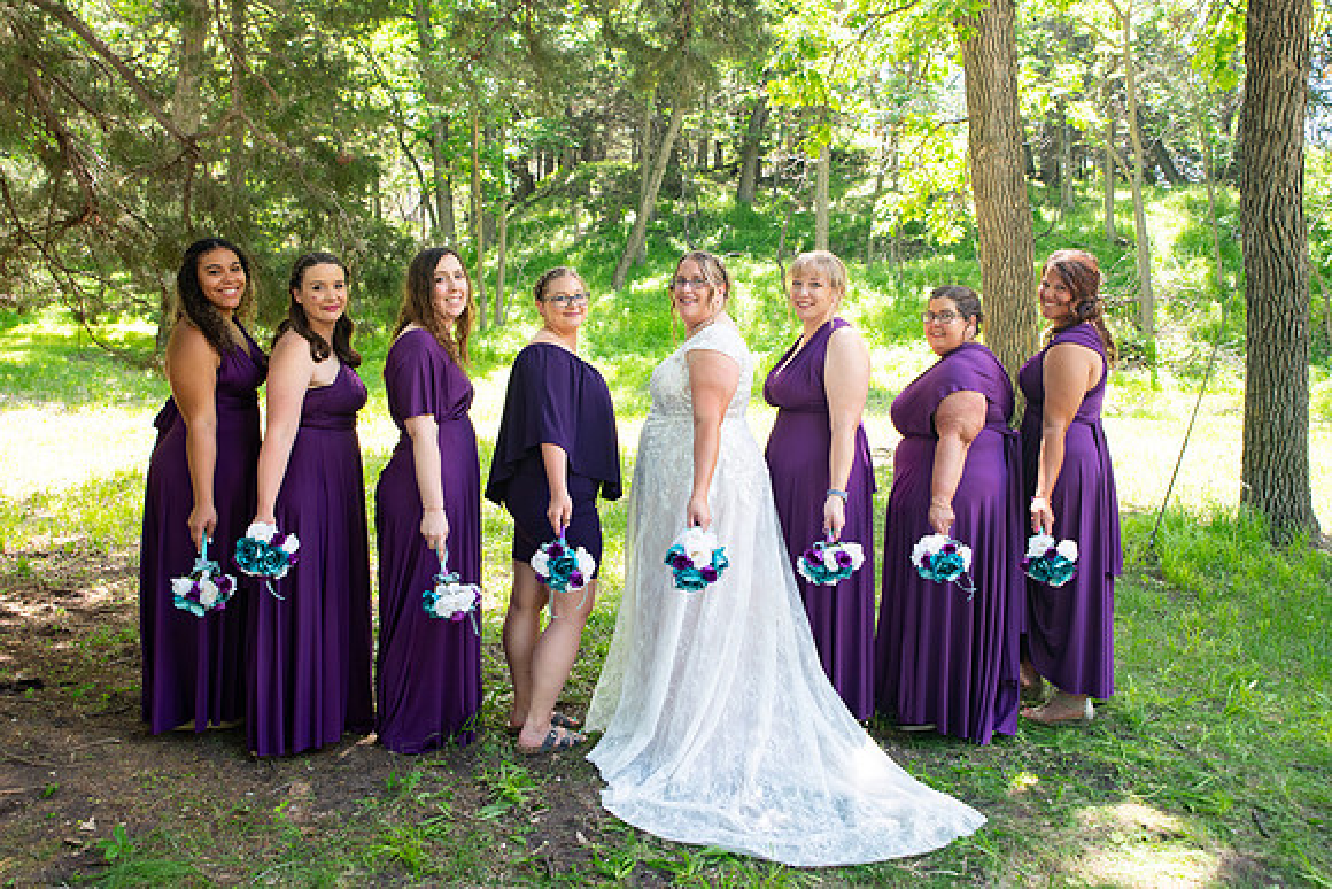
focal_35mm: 29
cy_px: 394
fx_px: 1072
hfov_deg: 63.7
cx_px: 677
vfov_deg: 45.0
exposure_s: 1/125
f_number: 5
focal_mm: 26
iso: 250
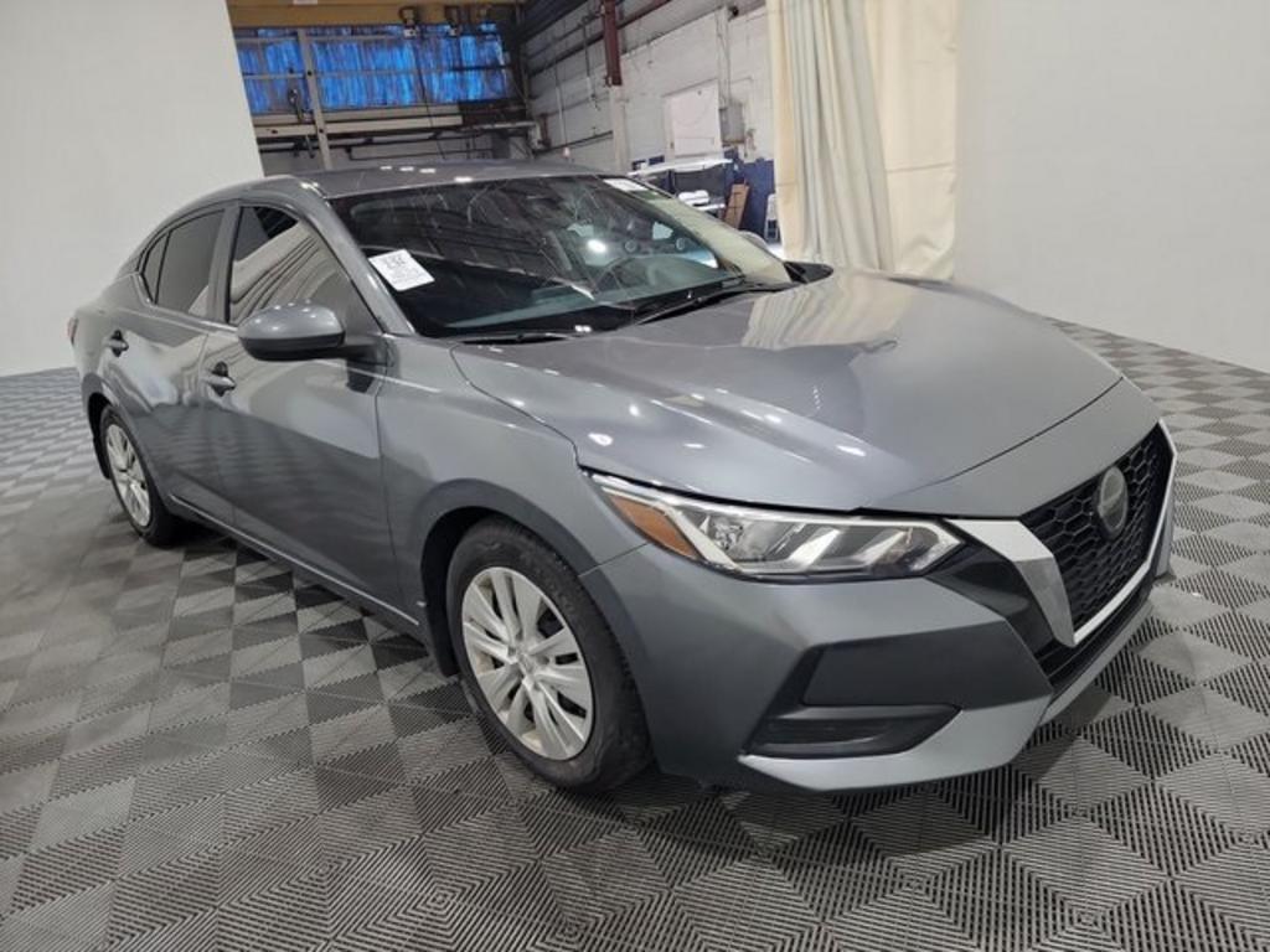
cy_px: 476
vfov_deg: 56.8
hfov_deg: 71.6
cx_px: 635
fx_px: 881
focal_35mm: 24
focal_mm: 6.7
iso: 203
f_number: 1.8
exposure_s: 1/59
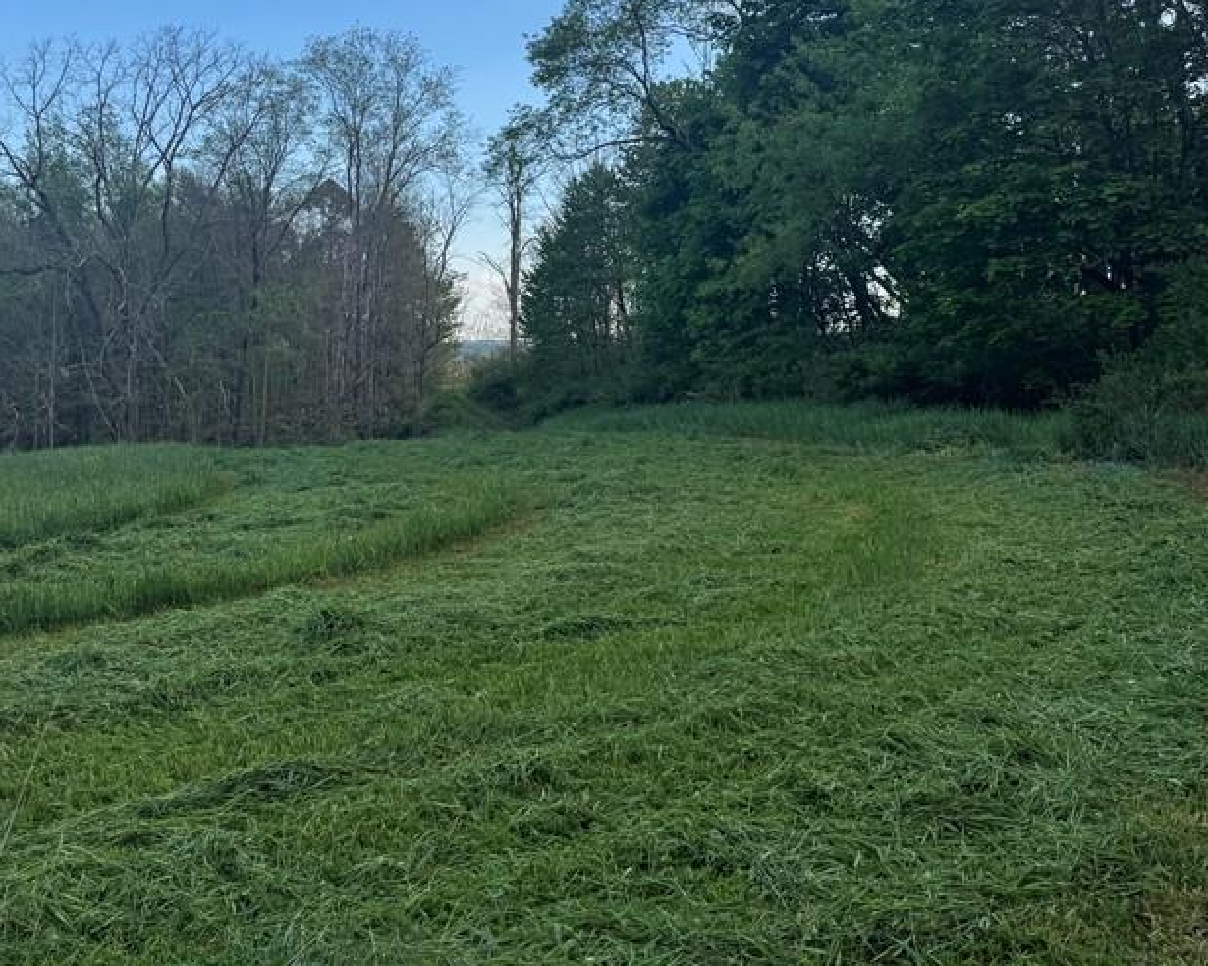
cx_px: 422
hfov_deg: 46.3
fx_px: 1394
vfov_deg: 37.3
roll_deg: -2.0
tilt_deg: +3.5
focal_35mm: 39
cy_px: 236
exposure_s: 1/1869
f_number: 1.78
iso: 80
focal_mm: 6.76
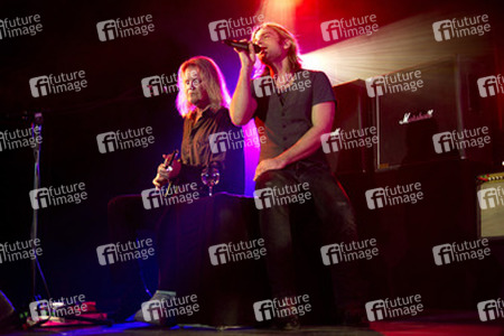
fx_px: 560
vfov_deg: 33.4
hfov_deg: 48.5
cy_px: 168
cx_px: 252
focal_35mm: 40
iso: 1600
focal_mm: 40
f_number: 2.8
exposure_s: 1/320
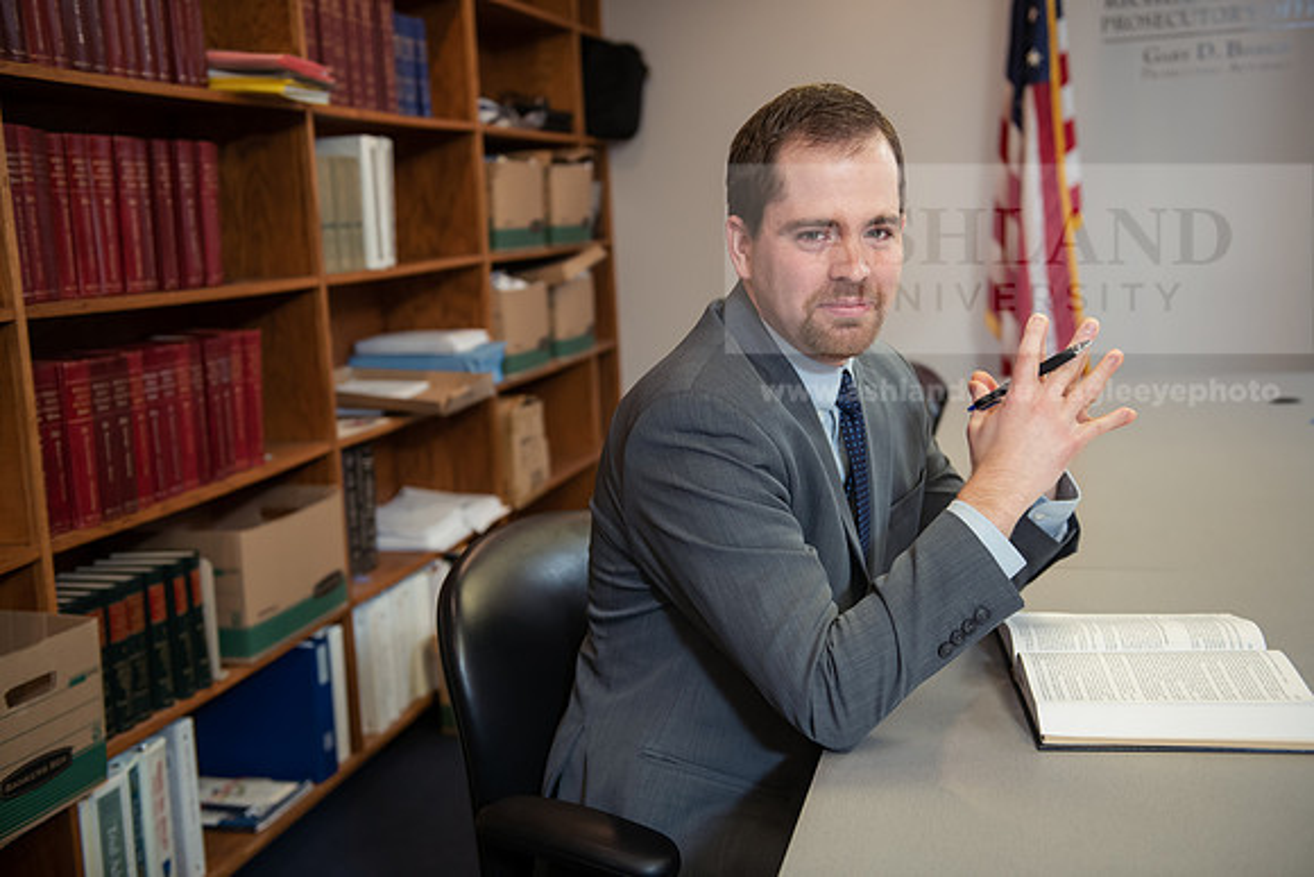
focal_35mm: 38
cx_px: 657
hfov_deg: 50.7
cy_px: 438
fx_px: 1387
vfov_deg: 35.1
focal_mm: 38
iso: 800
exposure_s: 1/125
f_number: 3.2
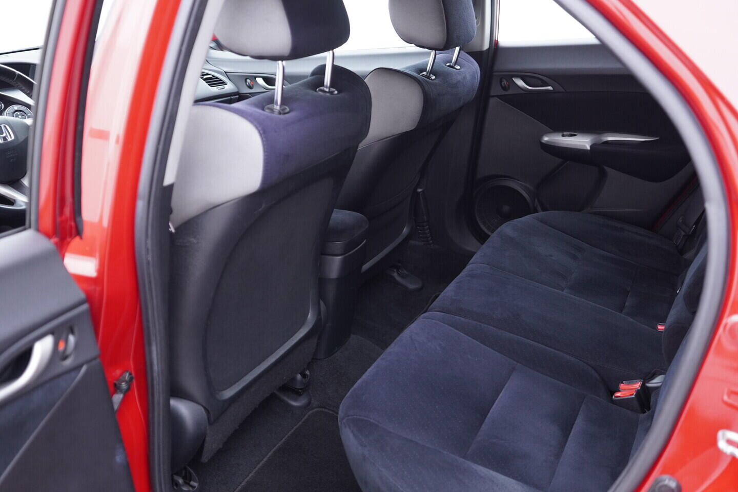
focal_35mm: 36
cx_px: 369
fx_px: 738
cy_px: 246
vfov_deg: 36.9
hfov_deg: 53.1
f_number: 2.8
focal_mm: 24
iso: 500
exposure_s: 1/40
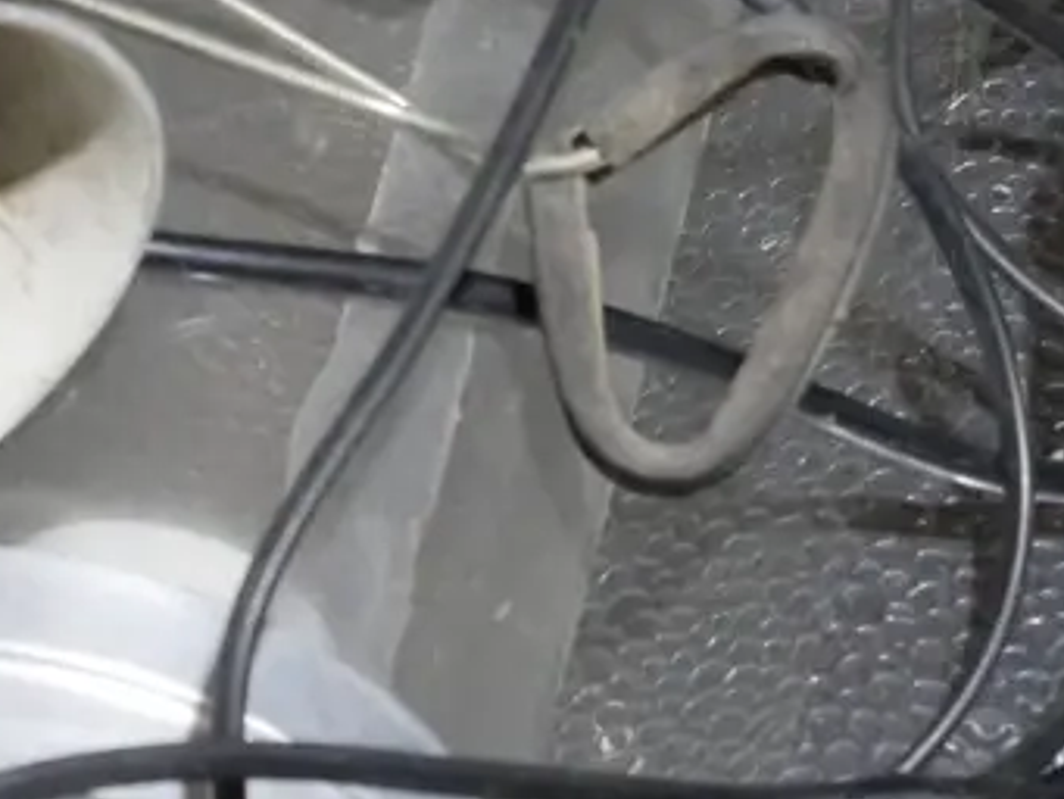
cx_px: 41
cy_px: -111
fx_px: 6642
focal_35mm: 216
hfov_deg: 9.1
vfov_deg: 6.8
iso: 2500
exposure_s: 1/80
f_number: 5.5
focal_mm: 36
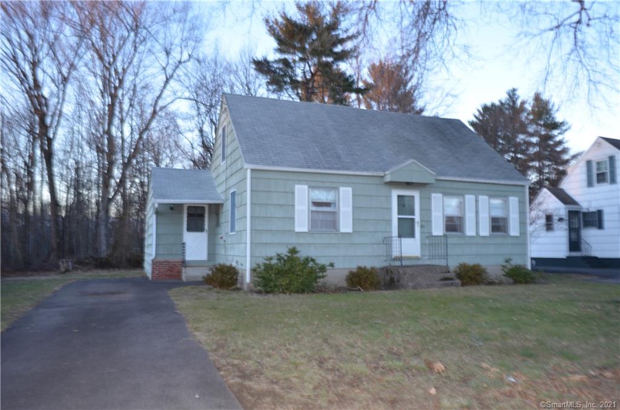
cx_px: 310
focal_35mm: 27
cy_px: 205
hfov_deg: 67.5
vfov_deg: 47.7
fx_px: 464
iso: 400
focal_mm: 18
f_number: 3.5
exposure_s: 1/100
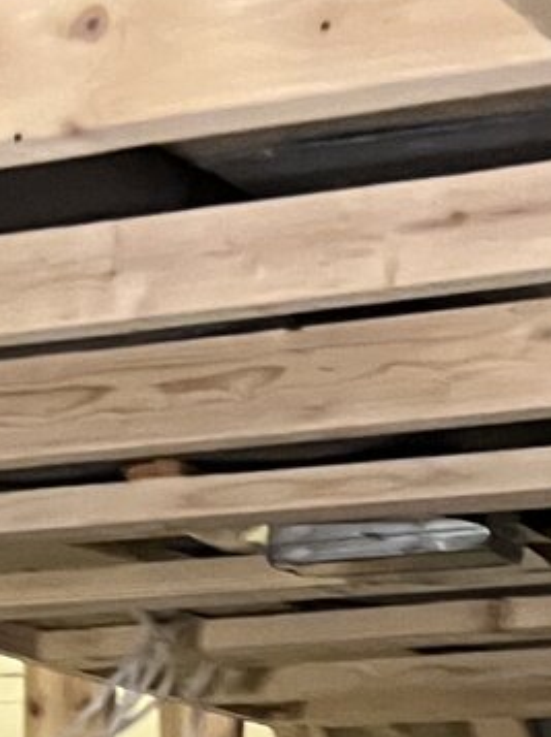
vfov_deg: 11.8
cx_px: 215
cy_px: 1701
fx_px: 2977
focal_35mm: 140
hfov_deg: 10.6
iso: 500
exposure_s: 1/60
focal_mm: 5.7
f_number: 1.5
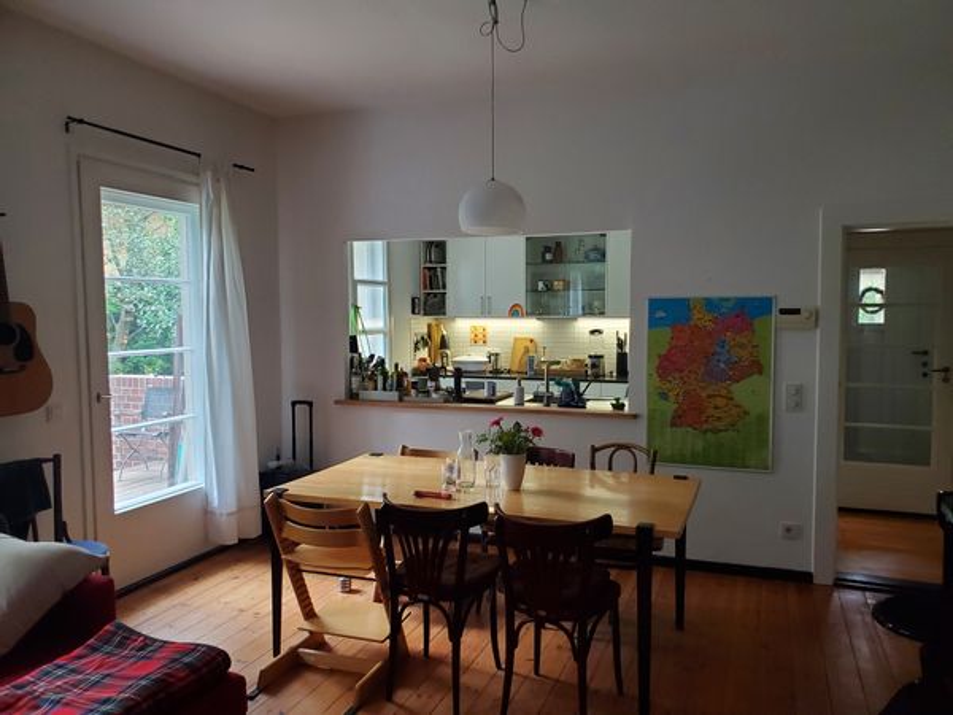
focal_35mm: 26
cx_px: 476
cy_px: 358
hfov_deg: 67.3
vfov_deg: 53.1
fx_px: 716
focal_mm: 4.3
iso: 320
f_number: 2.4
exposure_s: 1/50
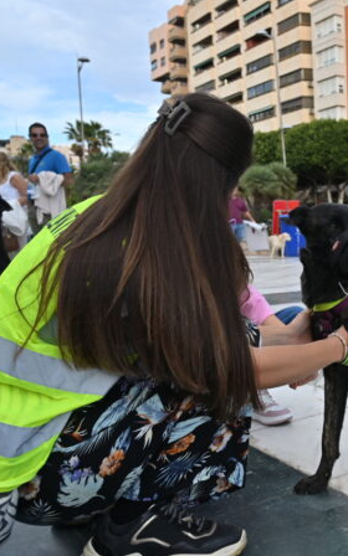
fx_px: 637
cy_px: 287
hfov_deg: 26.2
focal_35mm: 42
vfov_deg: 47.2
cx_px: 446
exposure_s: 1/1000
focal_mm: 24
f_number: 5
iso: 400
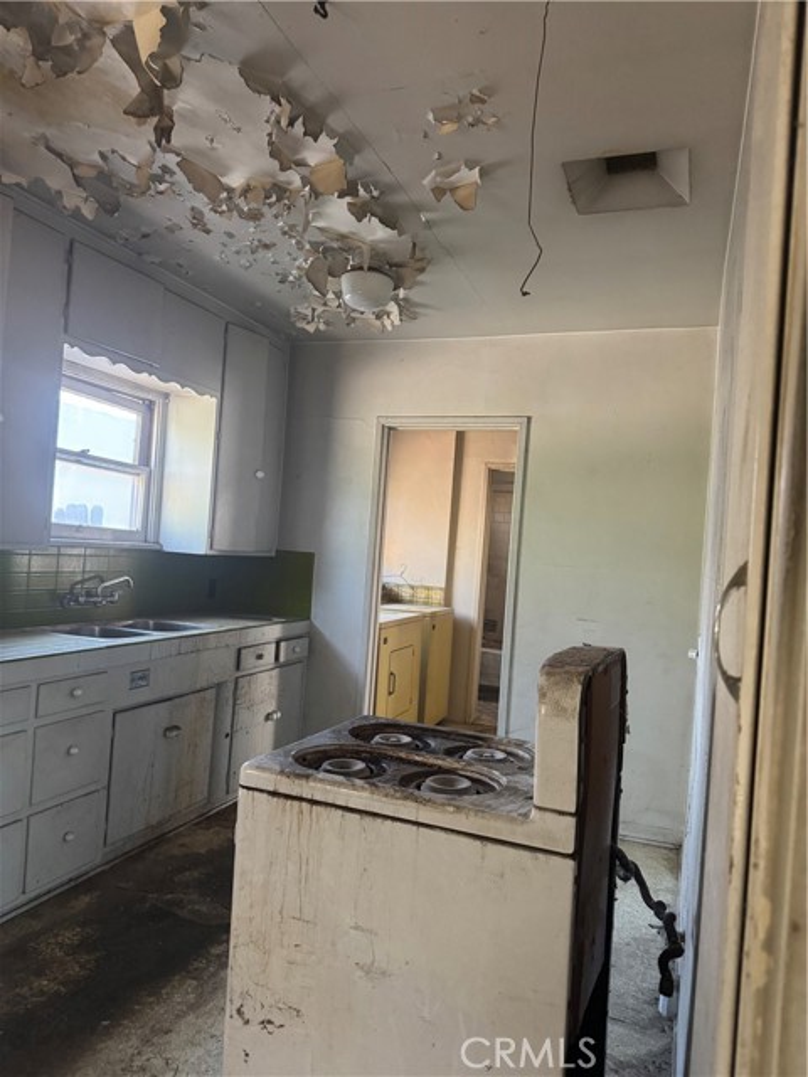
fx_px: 747
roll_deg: -3.1
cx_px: 404
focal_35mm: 24
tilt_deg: +0.6
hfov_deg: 56.8
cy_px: 538
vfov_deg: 71.6
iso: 640
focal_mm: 6.76
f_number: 1.78
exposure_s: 1/60
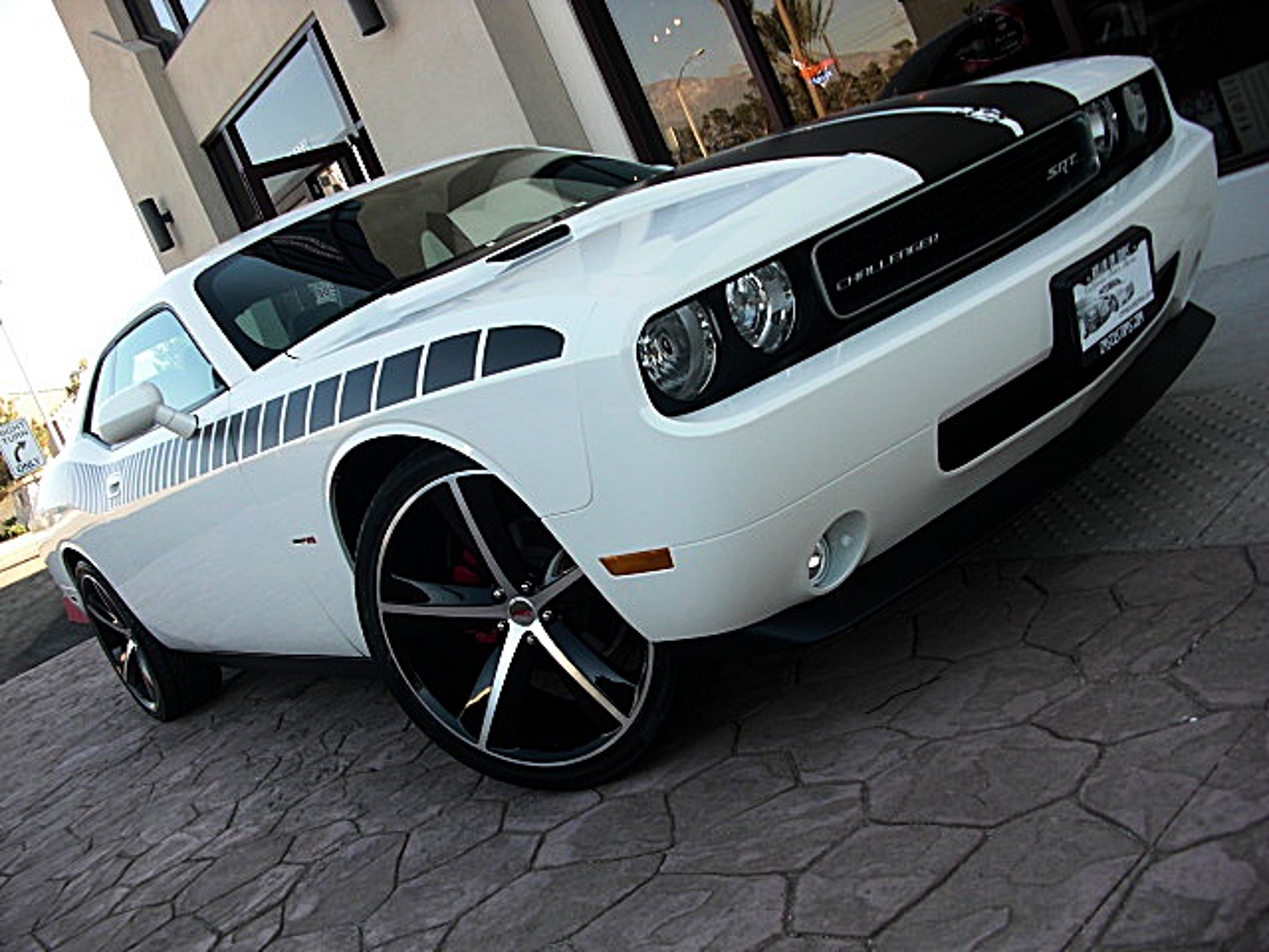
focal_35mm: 36
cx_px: 634
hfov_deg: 51.4
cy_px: 476
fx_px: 1320
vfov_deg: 39.7
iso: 50
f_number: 2.8
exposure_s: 1/125
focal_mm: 6.3
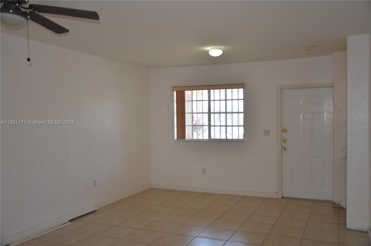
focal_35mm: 33
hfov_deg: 57.3
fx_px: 339
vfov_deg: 39.8
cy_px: 123
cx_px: 186
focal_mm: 22
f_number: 3.8
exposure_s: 1/125
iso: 280
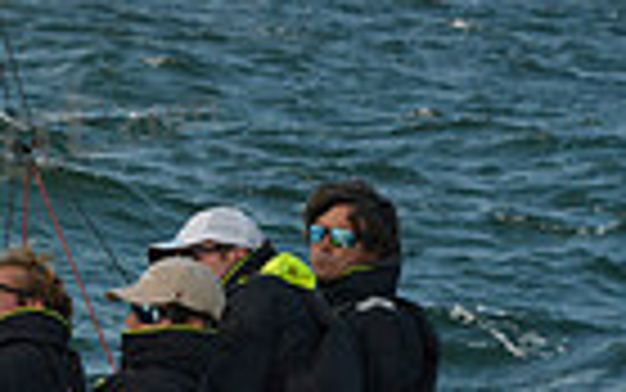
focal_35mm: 297
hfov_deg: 6.8
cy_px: 471
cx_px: -644
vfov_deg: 4.4
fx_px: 5069
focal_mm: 70
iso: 400
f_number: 9
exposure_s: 1/1600
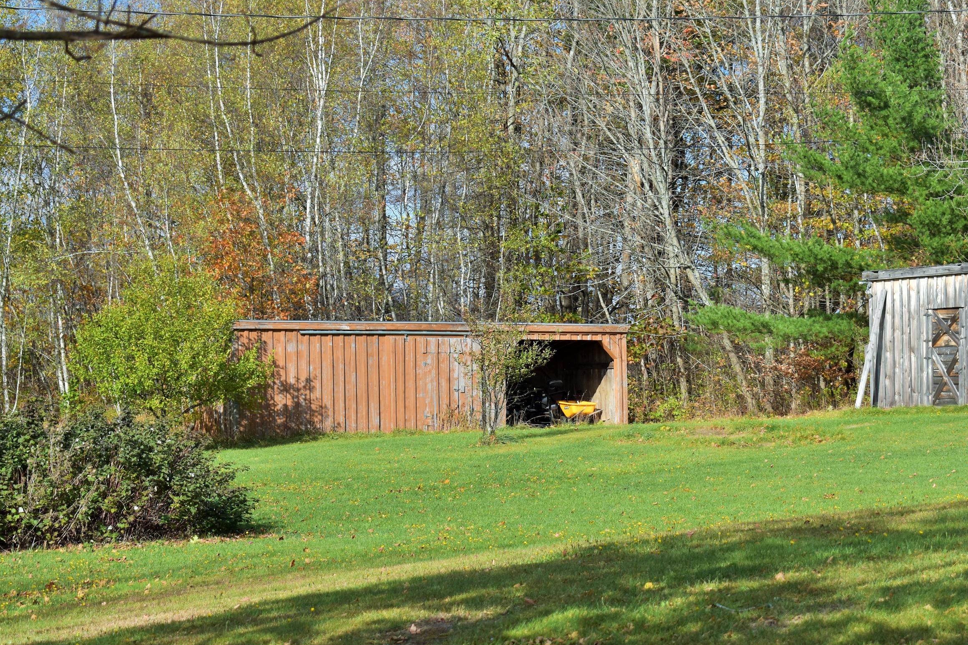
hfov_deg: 19.1
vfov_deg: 12.8
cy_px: 352
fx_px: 2867
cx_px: 592
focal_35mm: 107
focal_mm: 55
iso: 200
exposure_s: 1/800
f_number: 5.6
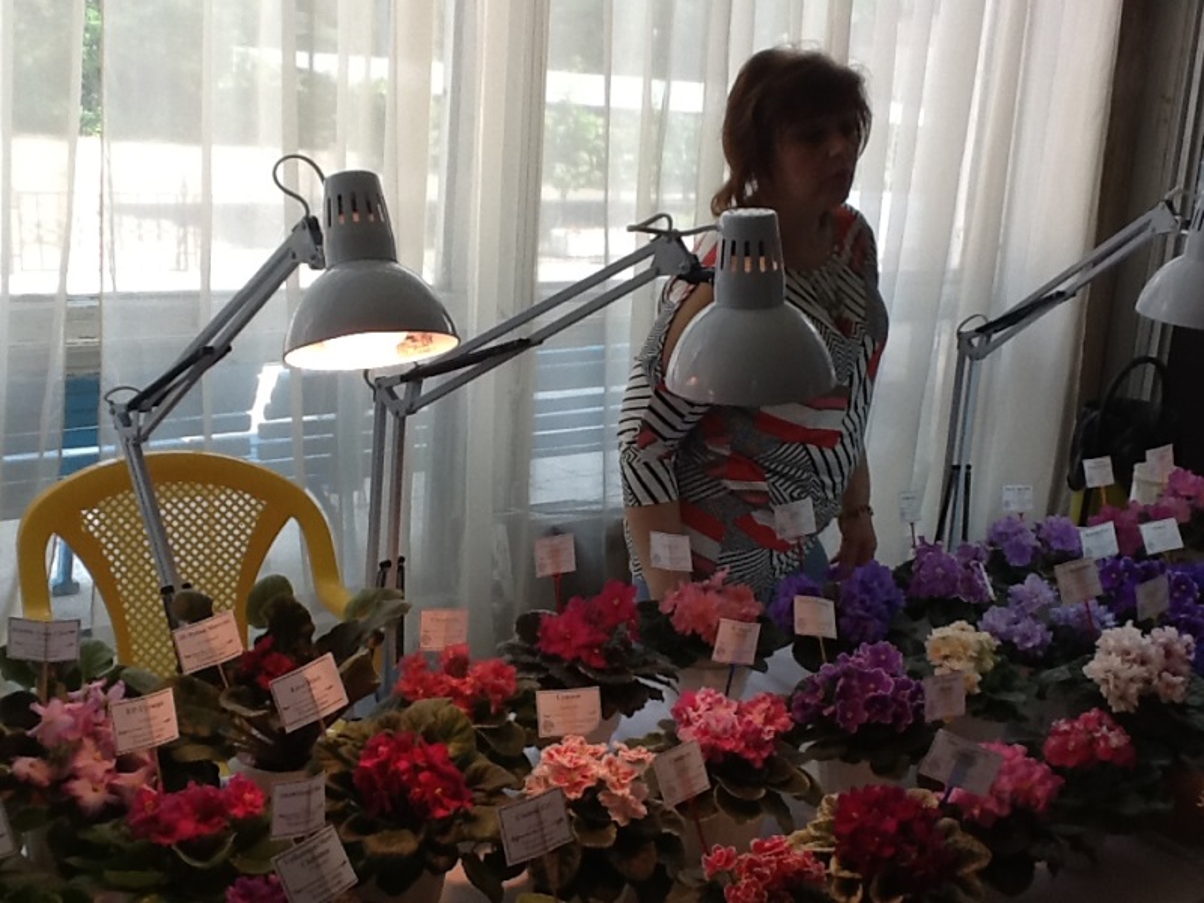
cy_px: 452
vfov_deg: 32.9
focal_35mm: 44
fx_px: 1530
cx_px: 602
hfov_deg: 42.9
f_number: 2.4
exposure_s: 1/136
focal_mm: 2.03
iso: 40
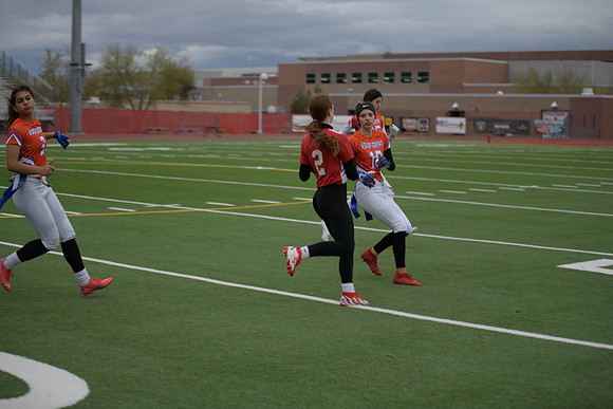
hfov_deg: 28.8
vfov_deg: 19.5
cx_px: 306
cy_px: 204
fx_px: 1192
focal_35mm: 70
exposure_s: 1/200
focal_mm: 70
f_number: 2.8
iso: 72
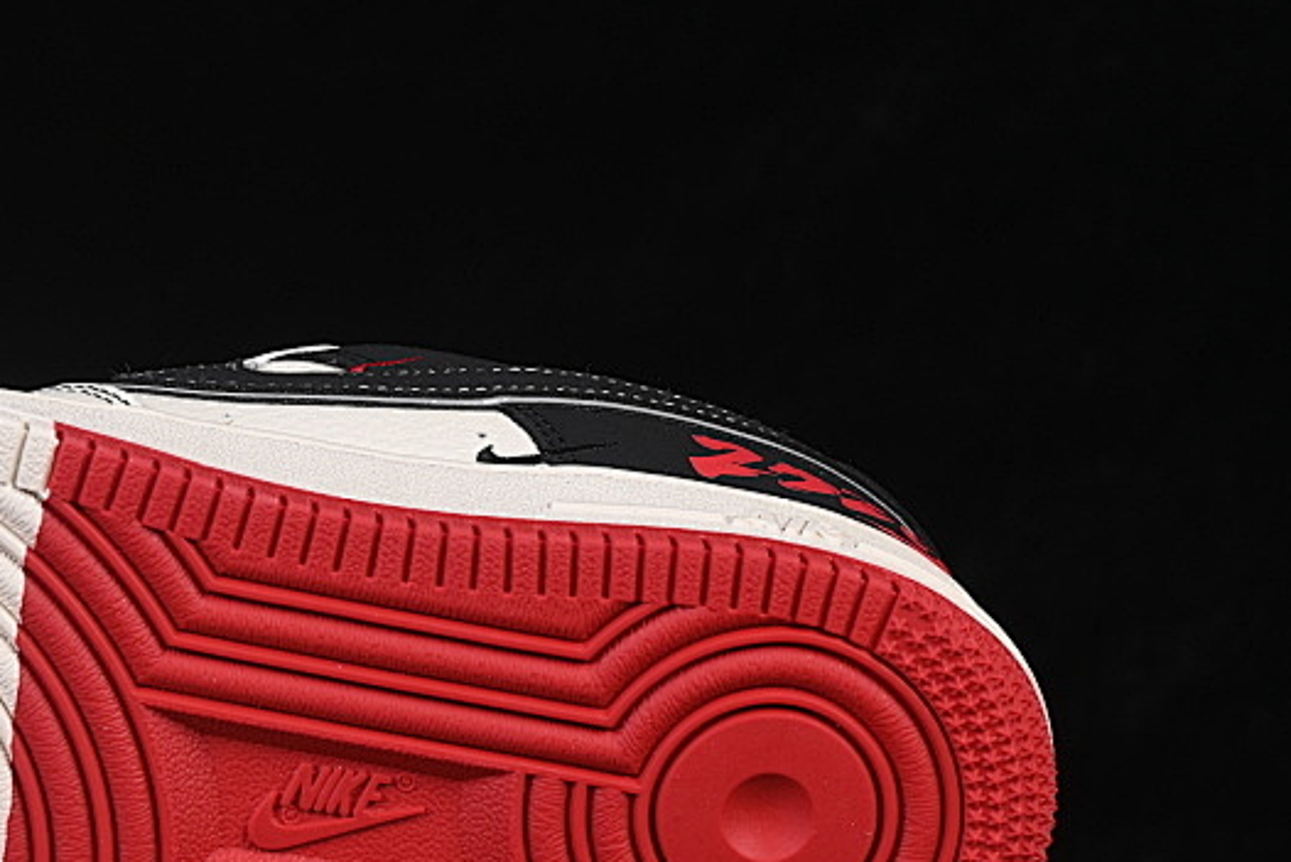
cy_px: 499
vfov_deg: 8.9
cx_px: 81
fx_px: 5524
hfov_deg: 13.2
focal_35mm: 154
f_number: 8
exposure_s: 1/80
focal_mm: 50
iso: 160
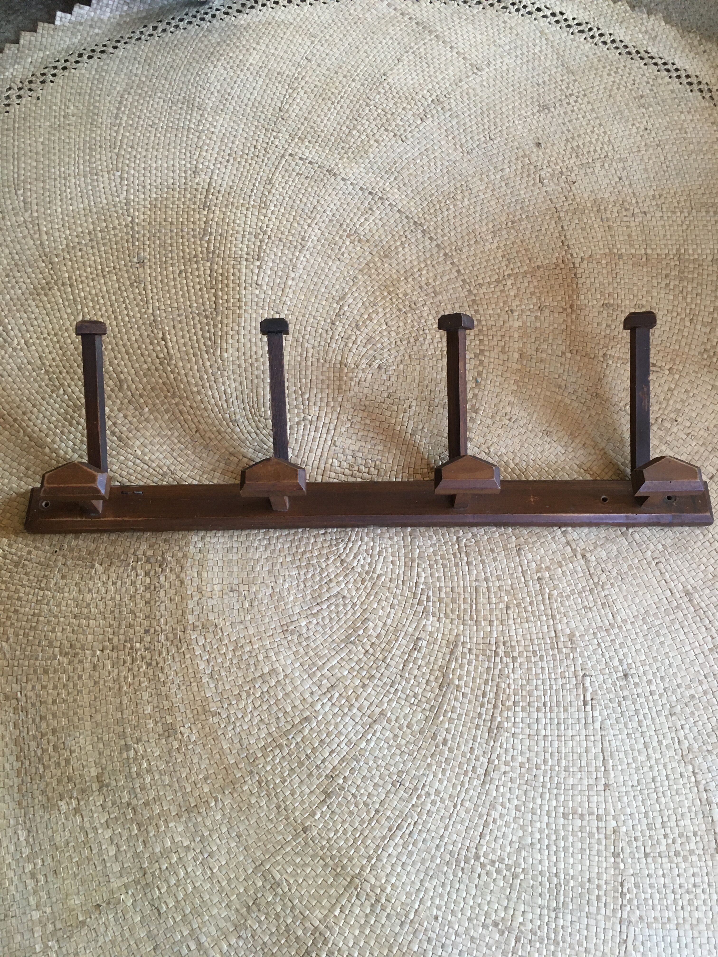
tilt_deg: -69.7
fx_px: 802
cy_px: 478
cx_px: 359
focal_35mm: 29
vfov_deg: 61.7
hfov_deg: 48.2
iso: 125
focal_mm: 4.15
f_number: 2.2
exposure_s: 1/33
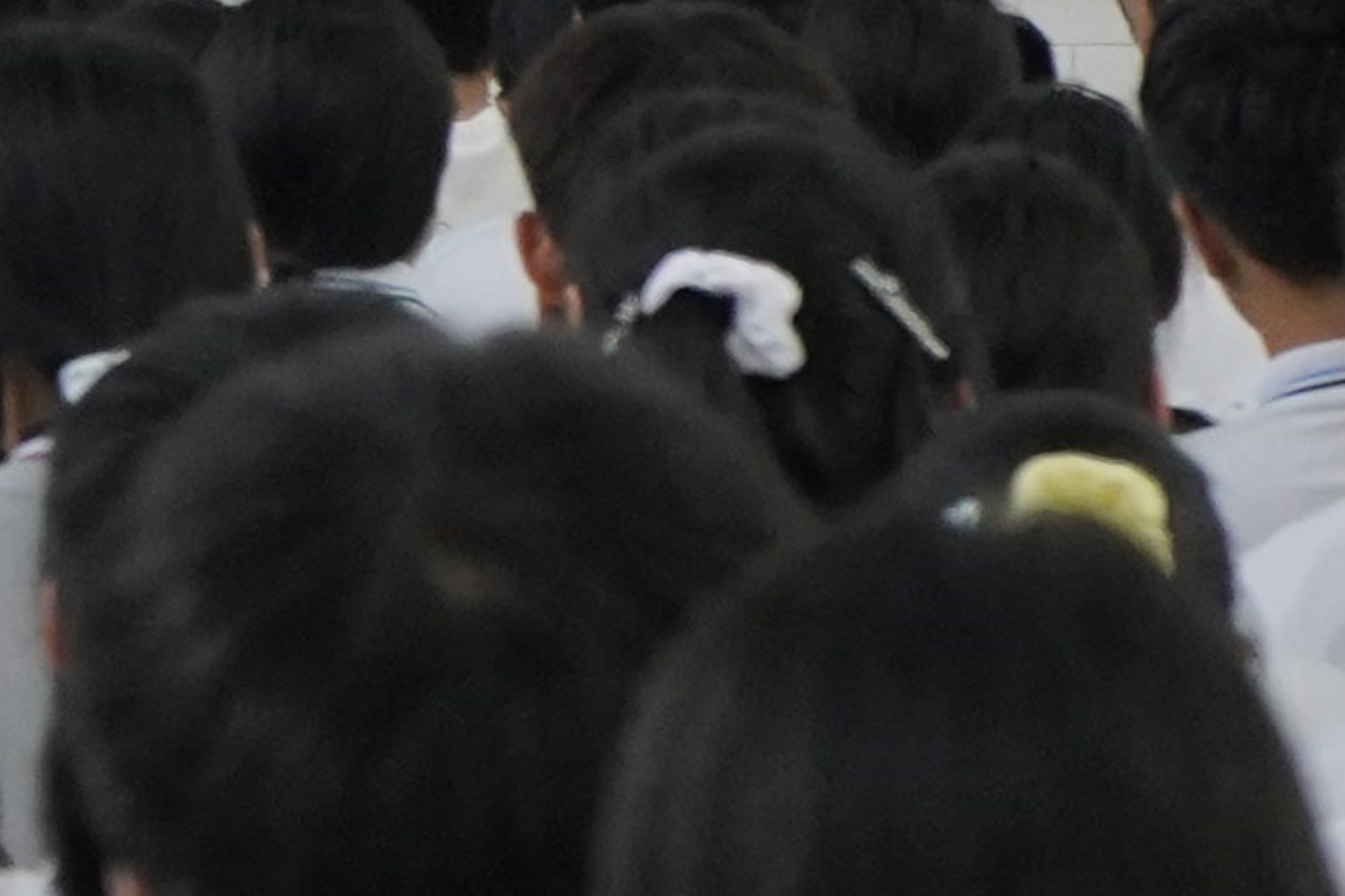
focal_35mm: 545
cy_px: -1166
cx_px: -1687
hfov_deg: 3.7
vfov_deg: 2.5
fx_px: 20360
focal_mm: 70
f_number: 5.6
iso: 2000
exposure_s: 1/160
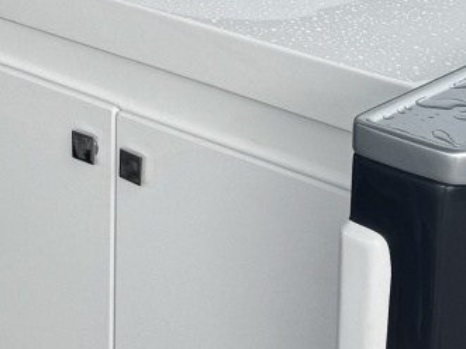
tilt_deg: -8.7
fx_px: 1561
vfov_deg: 11.9
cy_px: -248
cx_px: -34
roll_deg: -0.2
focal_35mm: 116
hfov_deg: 16.5
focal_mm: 6.76
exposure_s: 1/3096
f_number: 1.78
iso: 80
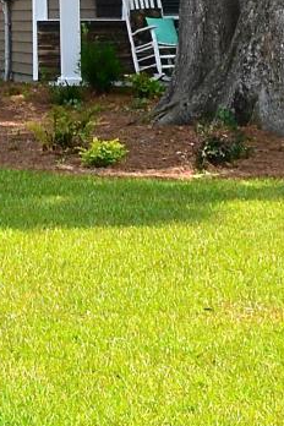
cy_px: -310
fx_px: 1834
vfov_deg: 12.3
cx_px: -278
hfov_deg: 8.4
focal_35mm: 155
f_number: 10
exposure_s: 1/250
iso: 400
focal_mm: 18
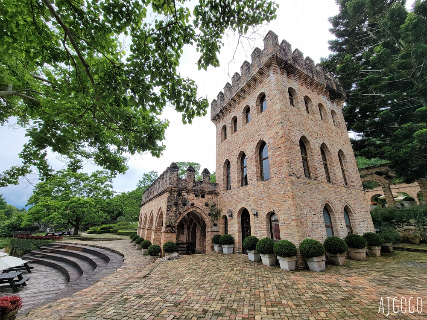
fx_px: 160
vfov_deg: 89.9
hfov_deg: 106.2
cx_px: 214
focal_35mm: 13
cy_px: 160
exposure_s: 1/1546
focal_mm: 2.2
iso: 50
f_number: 2.2
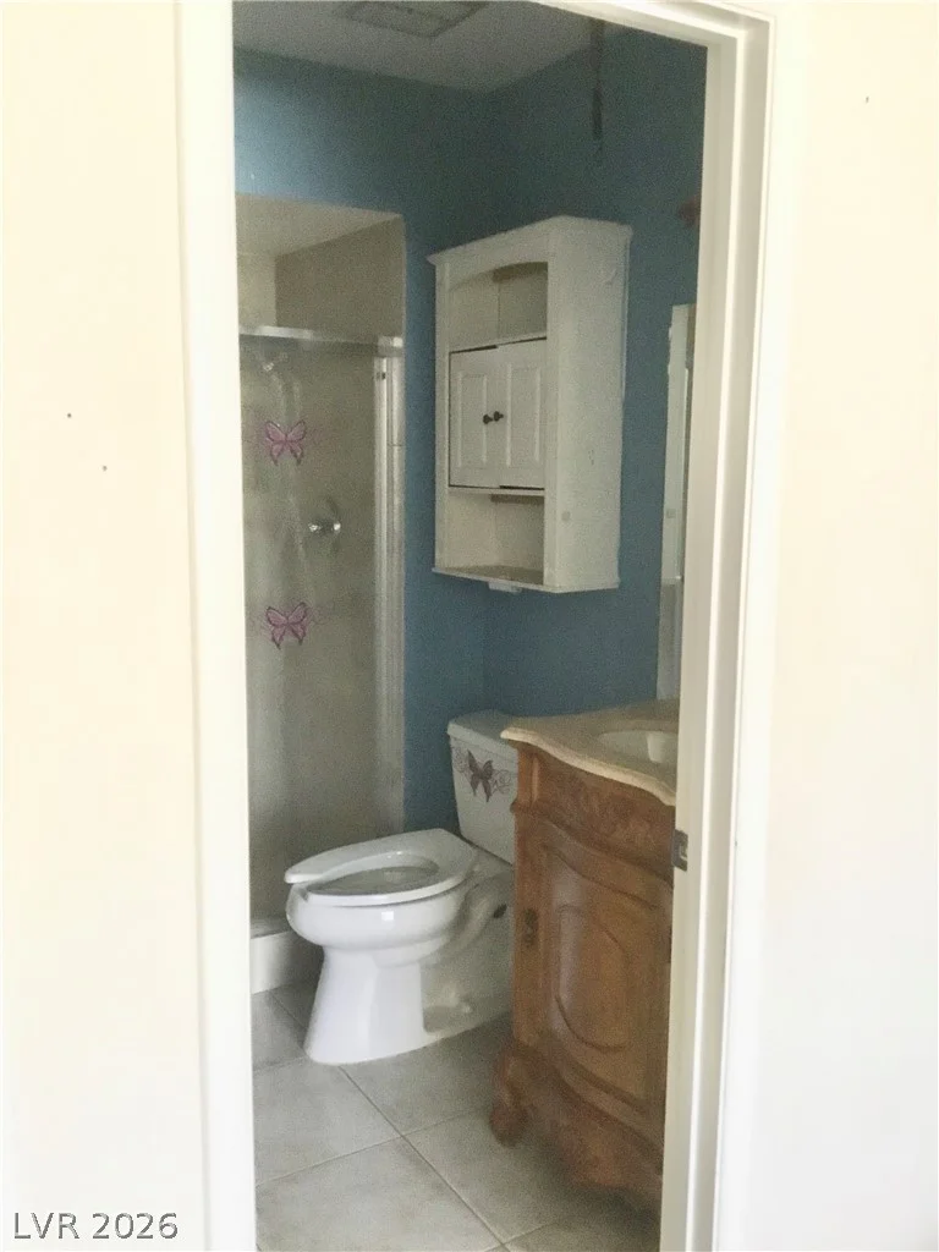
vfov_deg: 58.4
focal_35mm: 31
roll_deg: -0.4
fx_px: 1121
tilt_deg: -8.4
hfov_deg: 45.4
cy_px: 626
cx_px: 470
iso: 500
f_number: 2.4
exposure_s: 1/15
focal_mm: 3.3
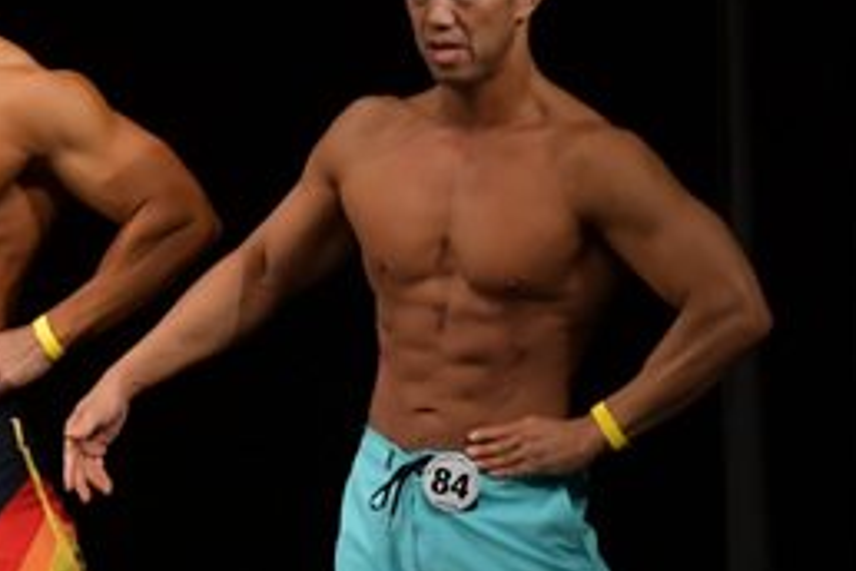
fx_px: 17119
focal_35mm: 720
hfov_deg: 2.9
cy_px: 442
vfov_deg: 1.9
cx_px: 197
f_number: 5.6
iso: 3200
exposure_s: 1/400
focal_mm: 160
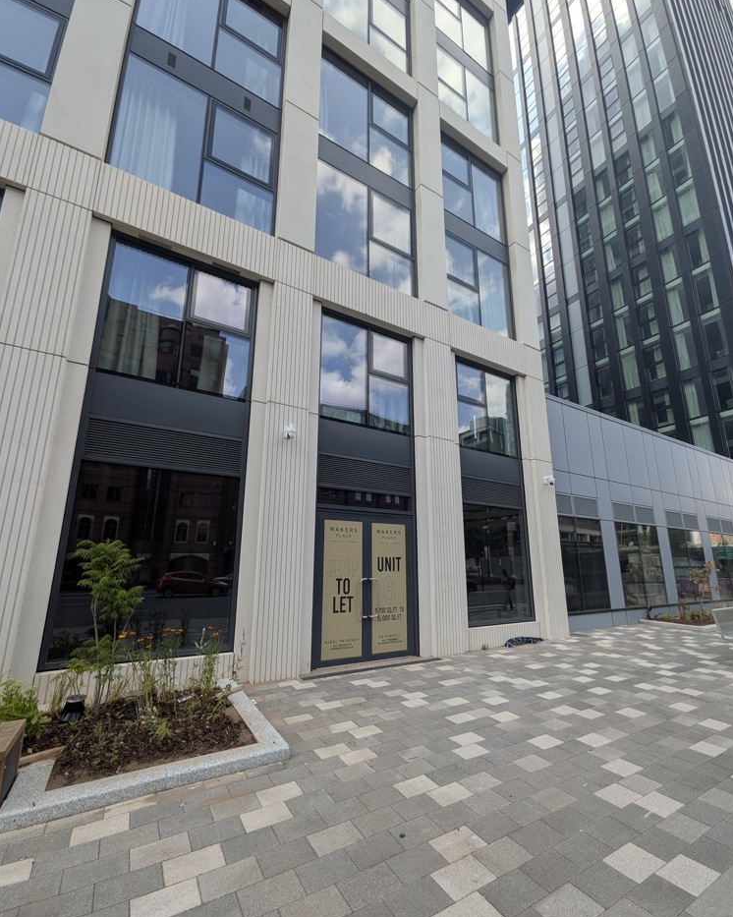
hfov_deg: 84.0
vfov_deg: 96.7
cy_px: 483
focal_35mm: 15
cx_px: 375
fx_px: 407
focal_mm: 1.85
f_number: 2.2
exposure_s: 1/501
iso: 40
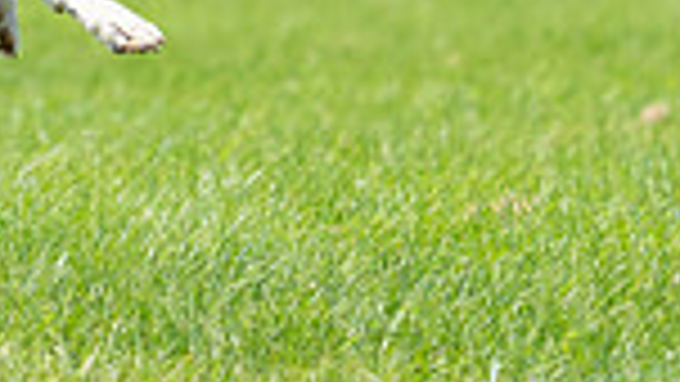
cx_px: 36
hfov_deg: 2.2
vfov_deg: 1.2
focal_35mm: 977
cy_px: -402
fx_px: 17619
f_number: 5.6
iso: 1600
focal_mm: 243
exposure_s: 1/4000
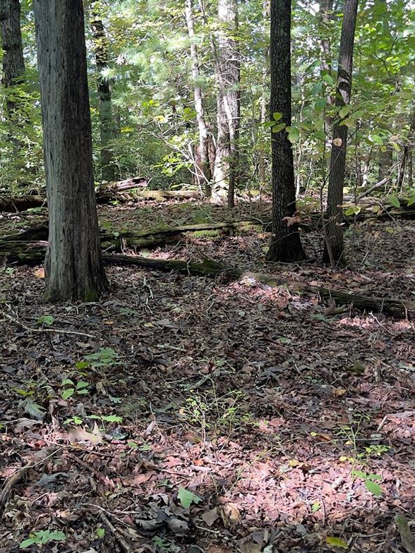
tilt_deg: -13.2
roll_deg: +1.4
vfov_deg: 38.9
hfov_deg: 29.1
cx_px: 89
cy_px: 277
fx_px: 783
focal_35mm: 49
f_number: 1.6
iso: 125
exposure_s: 1/111
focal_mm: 5.1
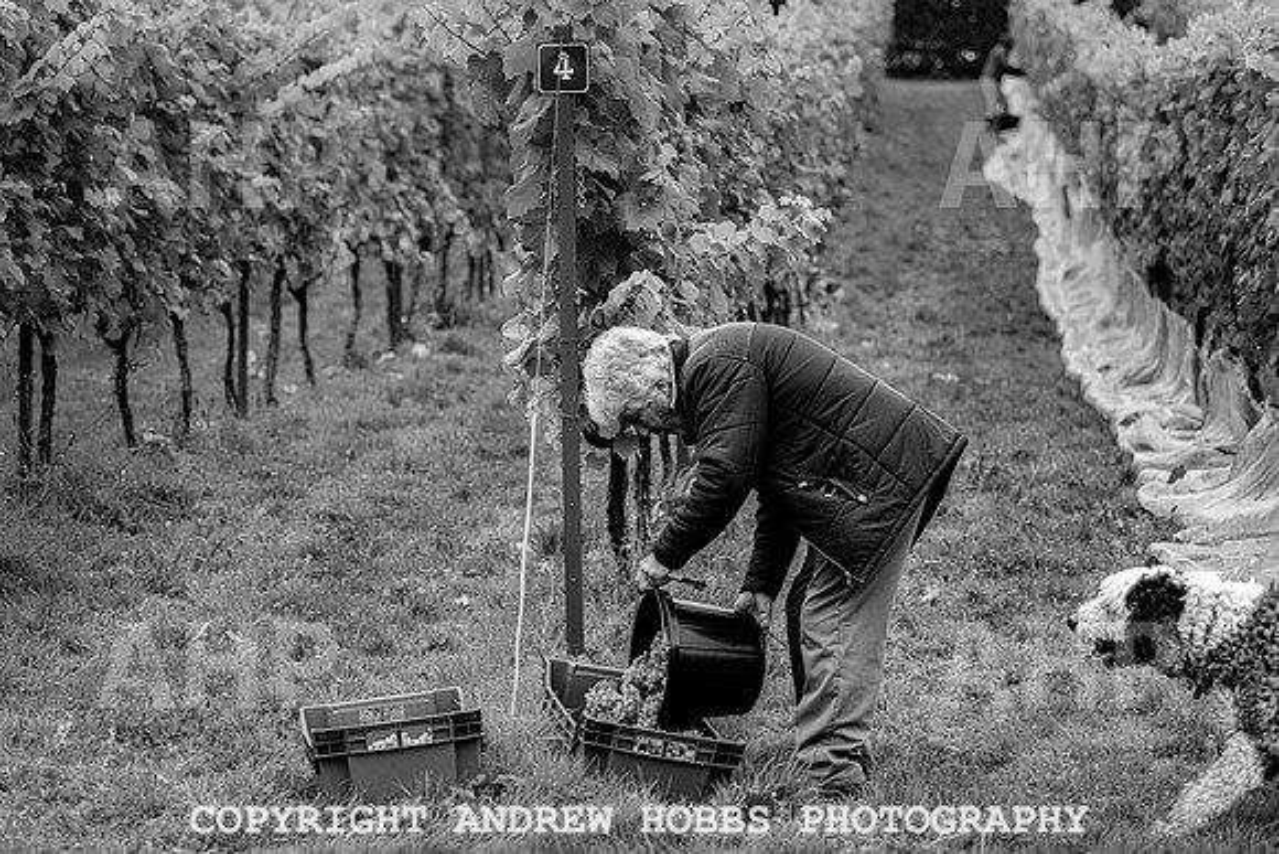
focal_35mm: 110
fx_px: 3909
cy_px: 427
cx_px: 640
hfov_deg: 18.6
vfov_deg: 12.5
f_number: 4
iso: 280
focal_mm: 110
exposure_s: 1/500
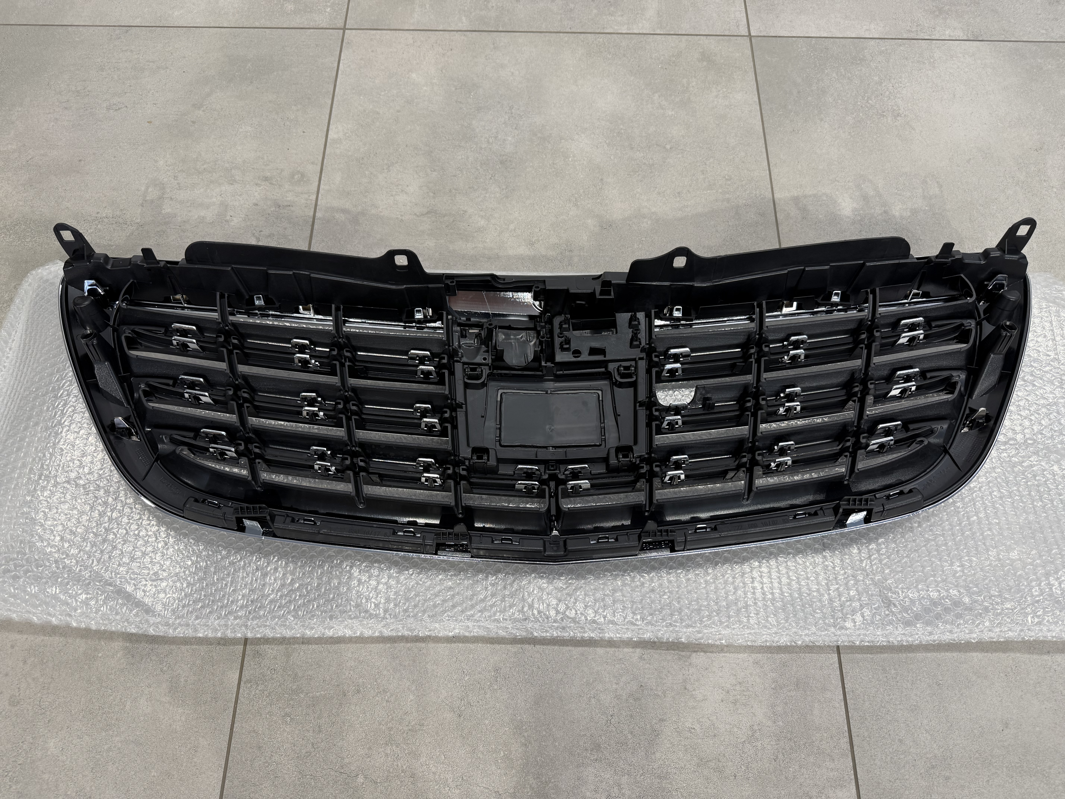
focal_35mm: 24
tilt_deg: -65.8
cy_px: 400
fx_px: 738
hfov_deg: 71.6
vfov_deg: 56.8
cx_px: 532
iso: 64
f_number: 1.78
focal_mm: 6.76
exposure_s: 1/100
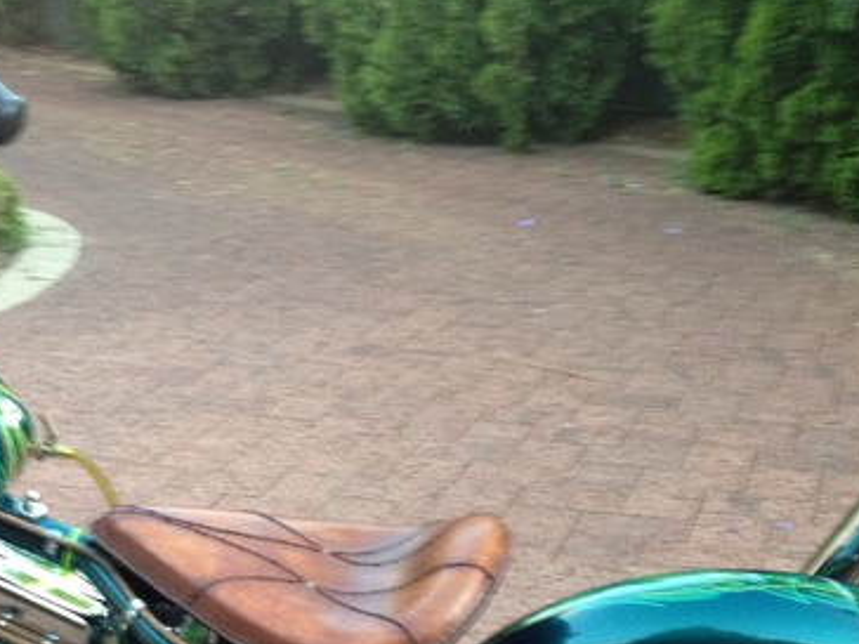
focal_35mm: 77
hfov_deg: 24.6
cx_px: 78
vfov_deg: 18.6
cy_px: 658
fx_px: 1911
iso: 125
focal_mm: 4.28
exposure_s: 1/20
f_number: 2.4
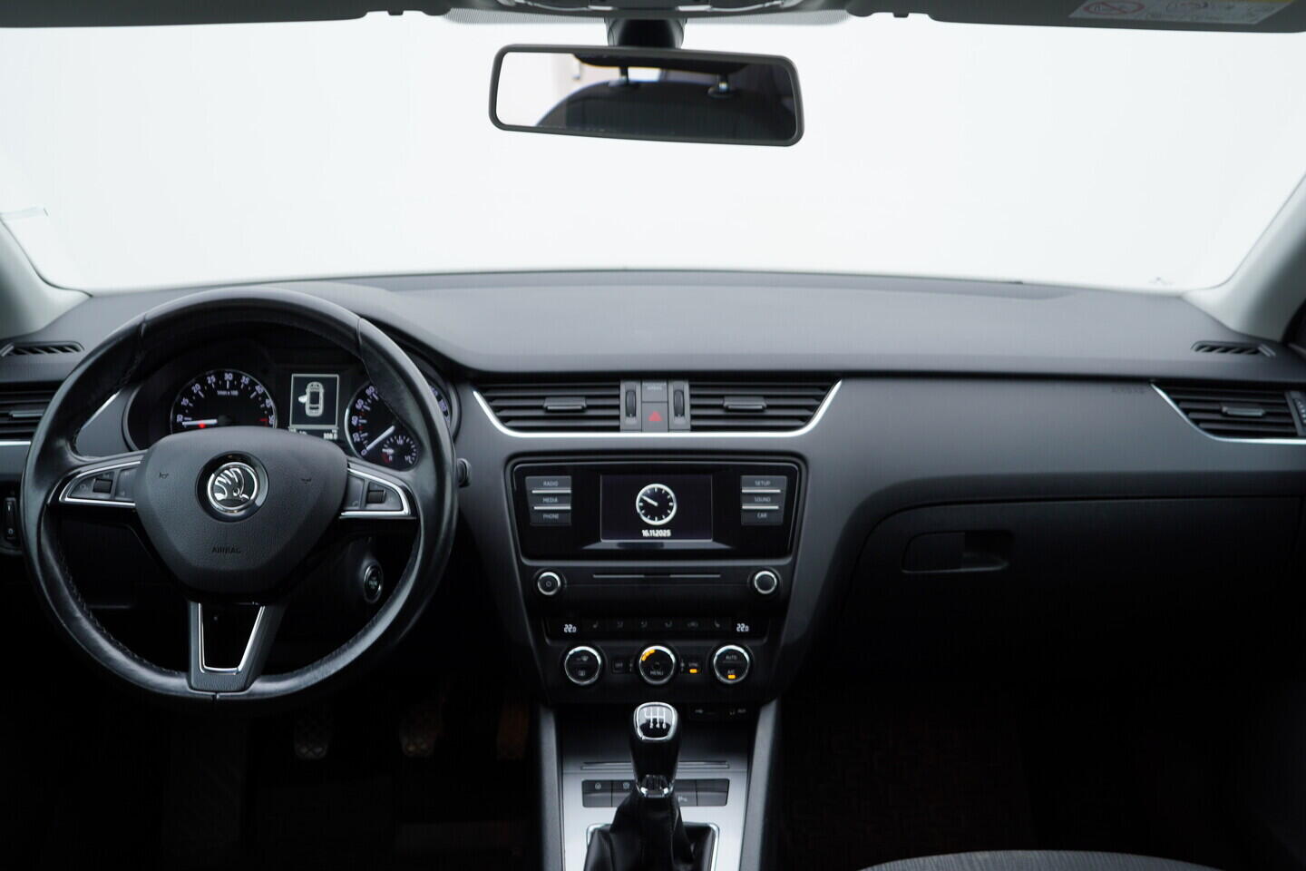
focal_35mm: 36
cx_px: 653
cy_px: 436
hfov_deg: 53.1
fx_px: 1306
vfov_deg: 36.9
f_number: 3.2
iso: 125
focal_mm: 24
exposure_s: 1/50
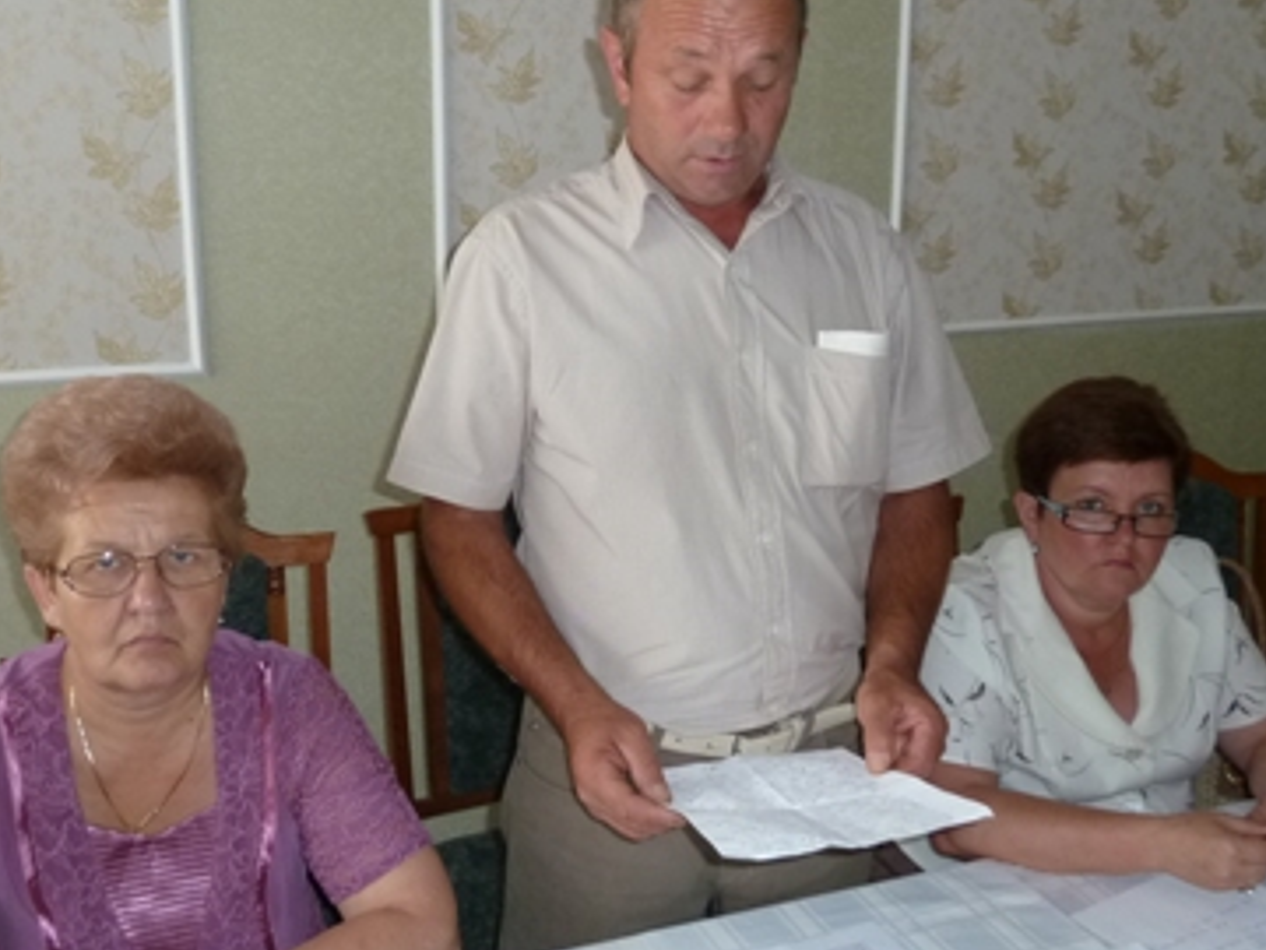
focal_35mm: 37
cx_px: 578
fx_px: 1353
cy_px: 447
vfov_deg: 38.7
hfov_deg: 50.1
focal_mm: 4.1
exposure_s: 1/30
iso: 200
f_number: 3.3
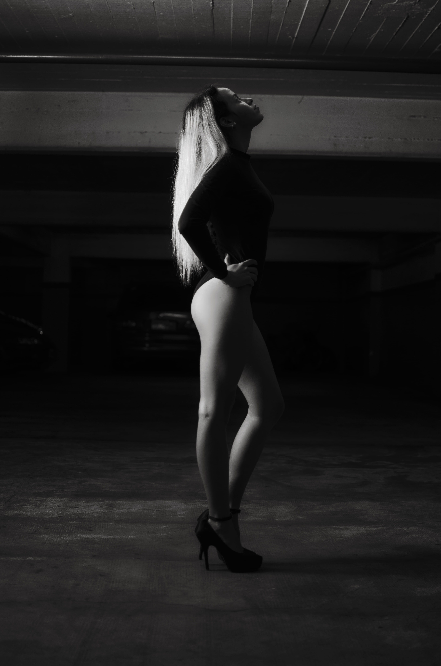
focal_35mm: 52
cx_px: 220
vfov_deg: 37.9
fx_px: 969
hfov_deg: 25.6
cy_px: 333
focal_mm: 35
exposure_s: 1/200
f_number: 1.8
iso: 200
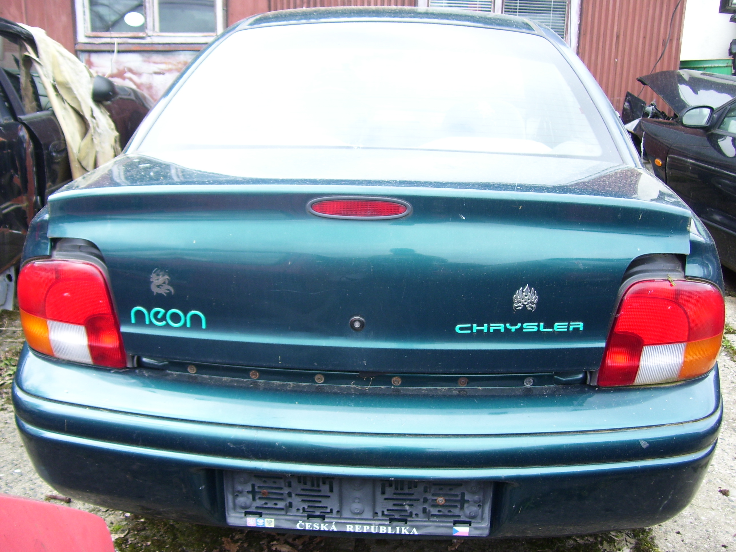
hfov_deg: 50.1
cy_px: 276
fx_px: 787
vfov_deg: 38.7
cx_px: 368
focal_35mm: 37
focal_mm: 6
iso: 80
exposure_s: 1/180
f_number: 2.7
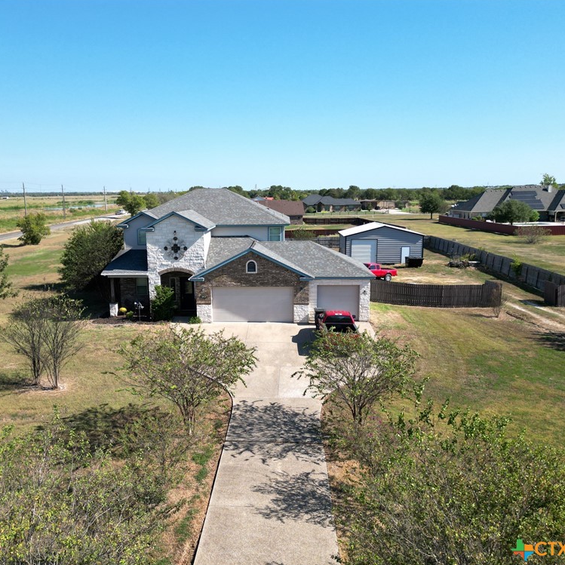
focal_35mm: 29
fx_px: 536
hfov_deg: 55.3
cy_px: 287
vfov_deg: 55.6
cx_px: 235
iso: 110
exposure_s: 1/2000
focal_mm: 6.72
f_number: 1.7
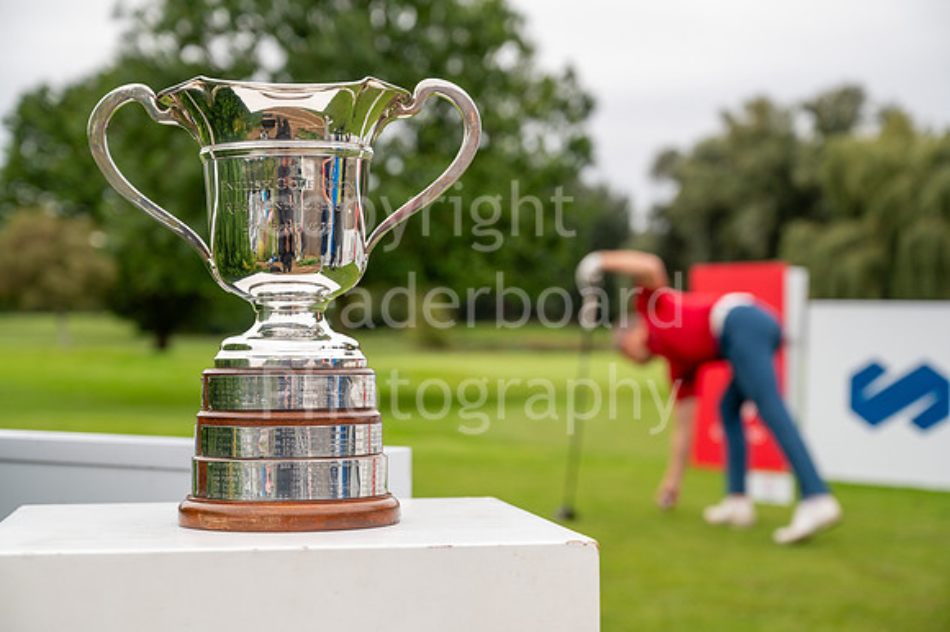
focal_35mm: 62
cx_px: 475
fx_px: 1635
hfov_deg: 32.4
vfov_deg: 21.9
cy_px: 316
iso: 500
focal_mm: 62
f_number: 5
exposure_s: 1/500
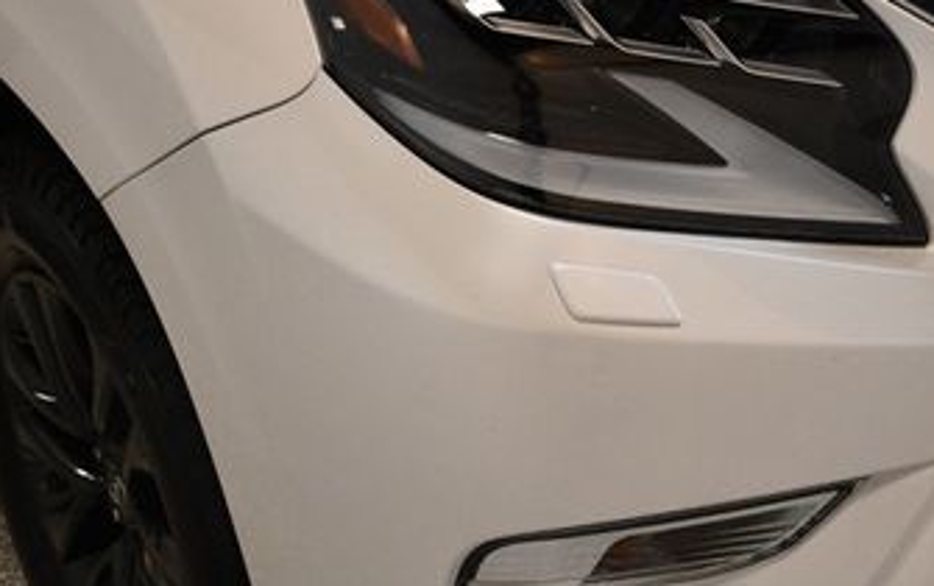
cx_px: 613
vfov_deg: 18.6
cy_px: 315
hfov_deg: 29.2
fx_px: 1783
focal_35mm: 70
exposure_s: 1/160
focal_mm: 24
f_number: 3.8
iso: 800
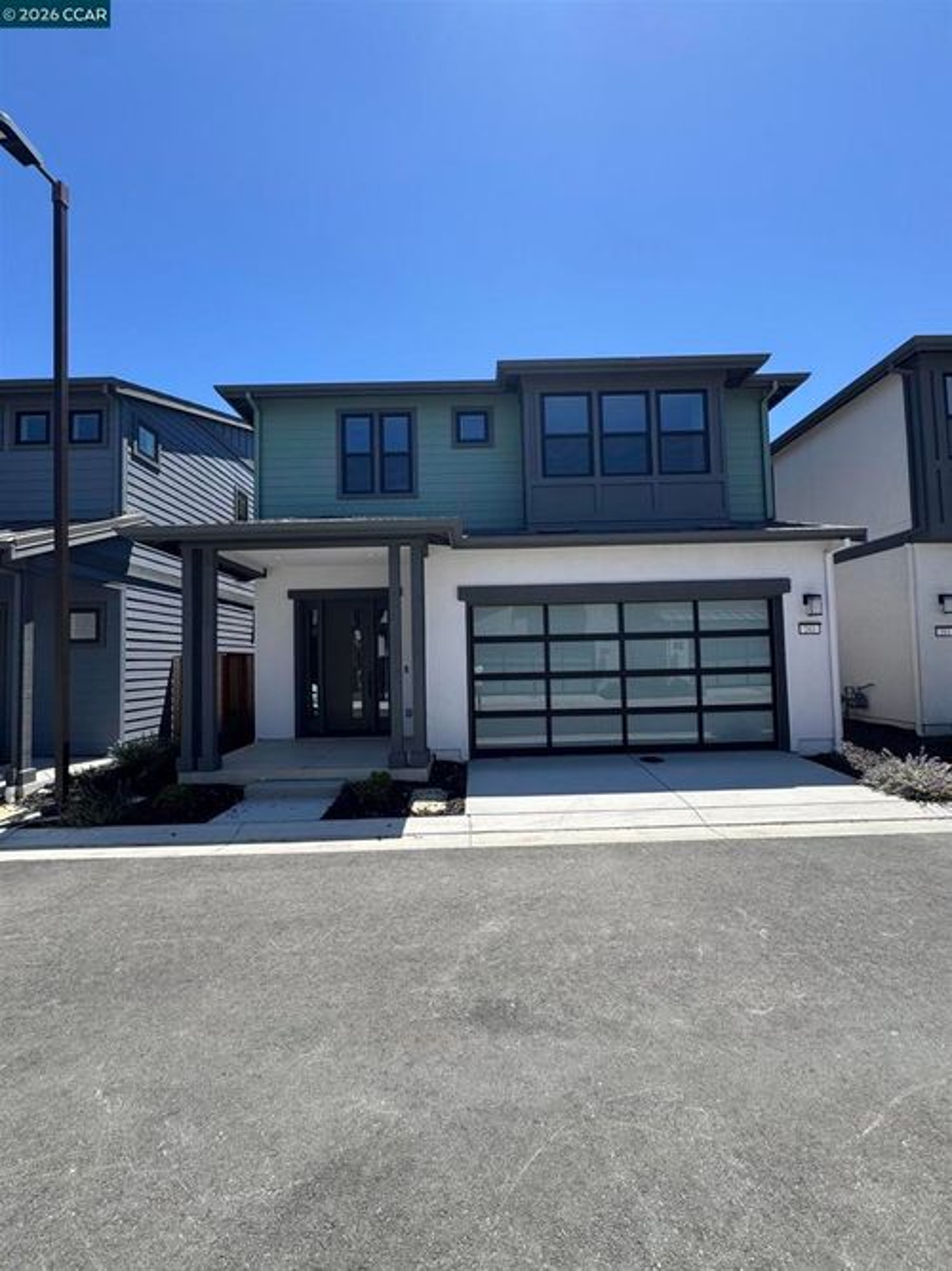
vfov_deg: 102.1
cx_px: 476
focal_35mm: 14
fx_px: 514
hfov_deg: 85.7
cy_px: 636
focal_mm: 2.22
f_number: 2.2
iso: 50
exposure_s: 1/868
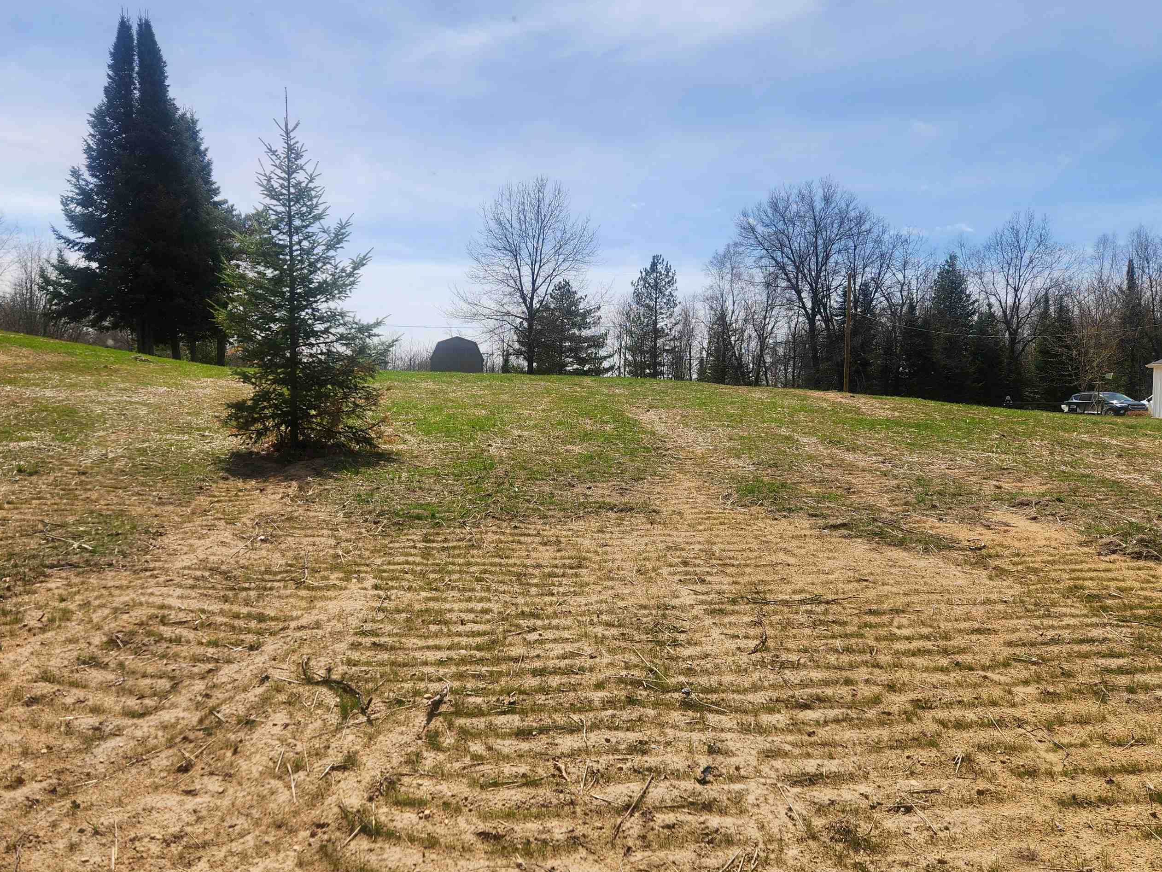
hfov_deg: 63.1
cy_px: 479
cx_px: 497
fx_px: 940
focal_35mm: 28
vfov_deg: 49.7
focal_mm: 5.4
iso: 20
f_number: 1.8
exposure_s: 1/2077
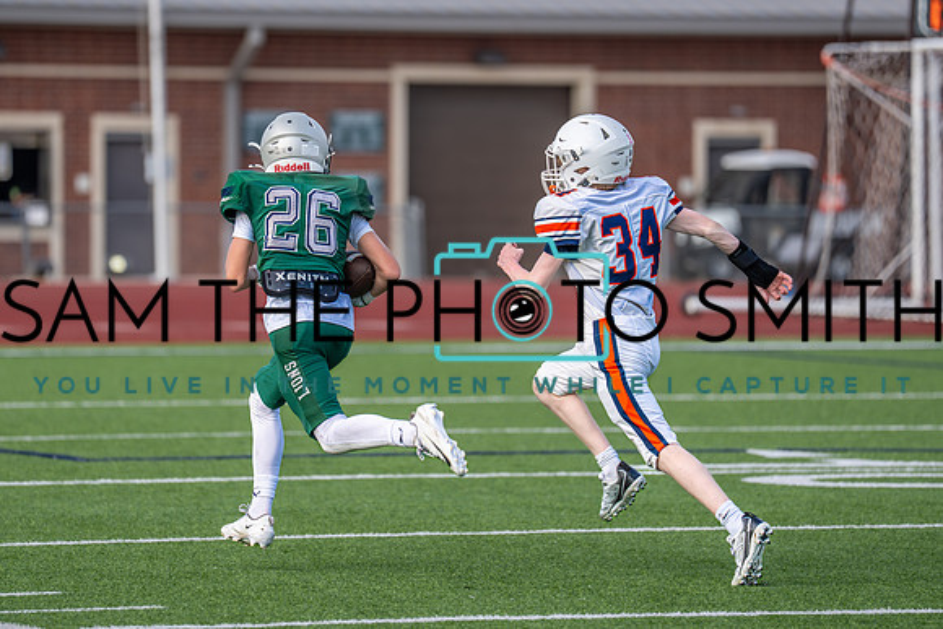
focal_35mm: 272
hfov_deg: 7.6
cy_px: 267
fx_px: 7123
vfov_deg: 5.1
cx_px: 359
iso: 160
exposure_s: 1/1000
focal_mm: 200
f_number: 2.8
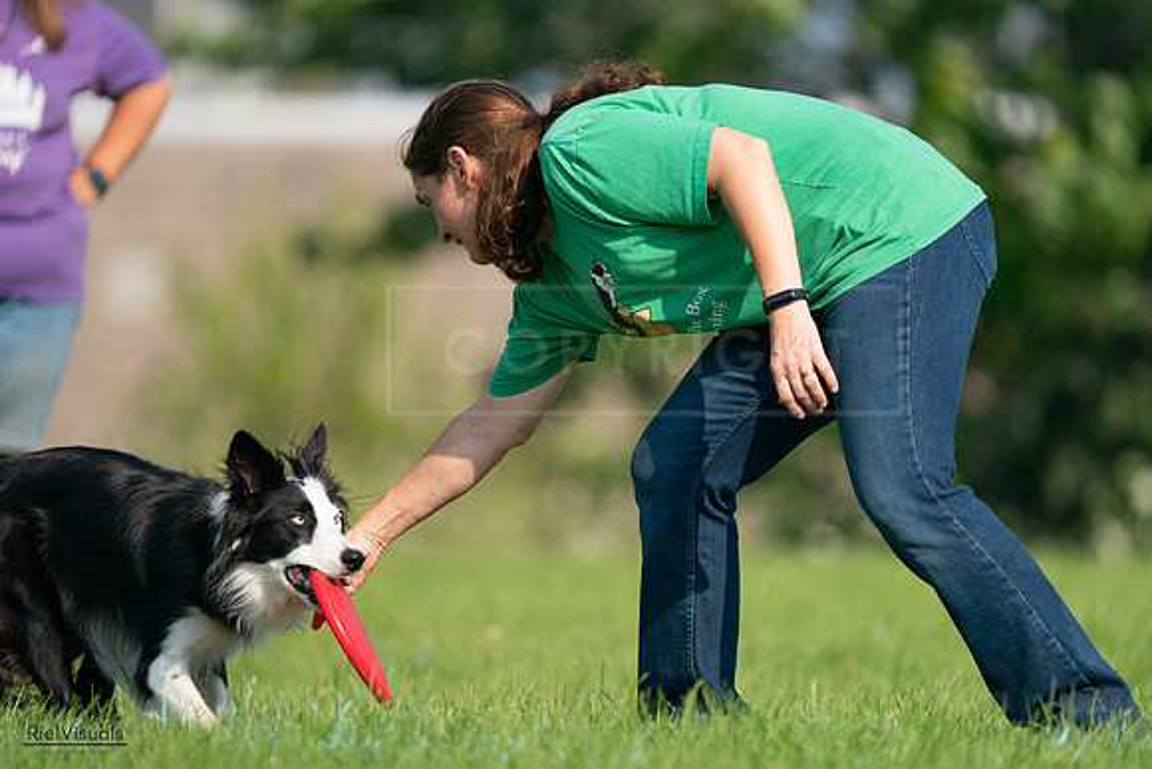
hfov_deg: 3.4
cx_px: 576
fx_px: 19204
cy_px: 384
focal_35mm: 600
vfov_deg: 2.3
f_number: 6.3
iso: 1000
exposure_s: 1/4000
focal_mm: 600
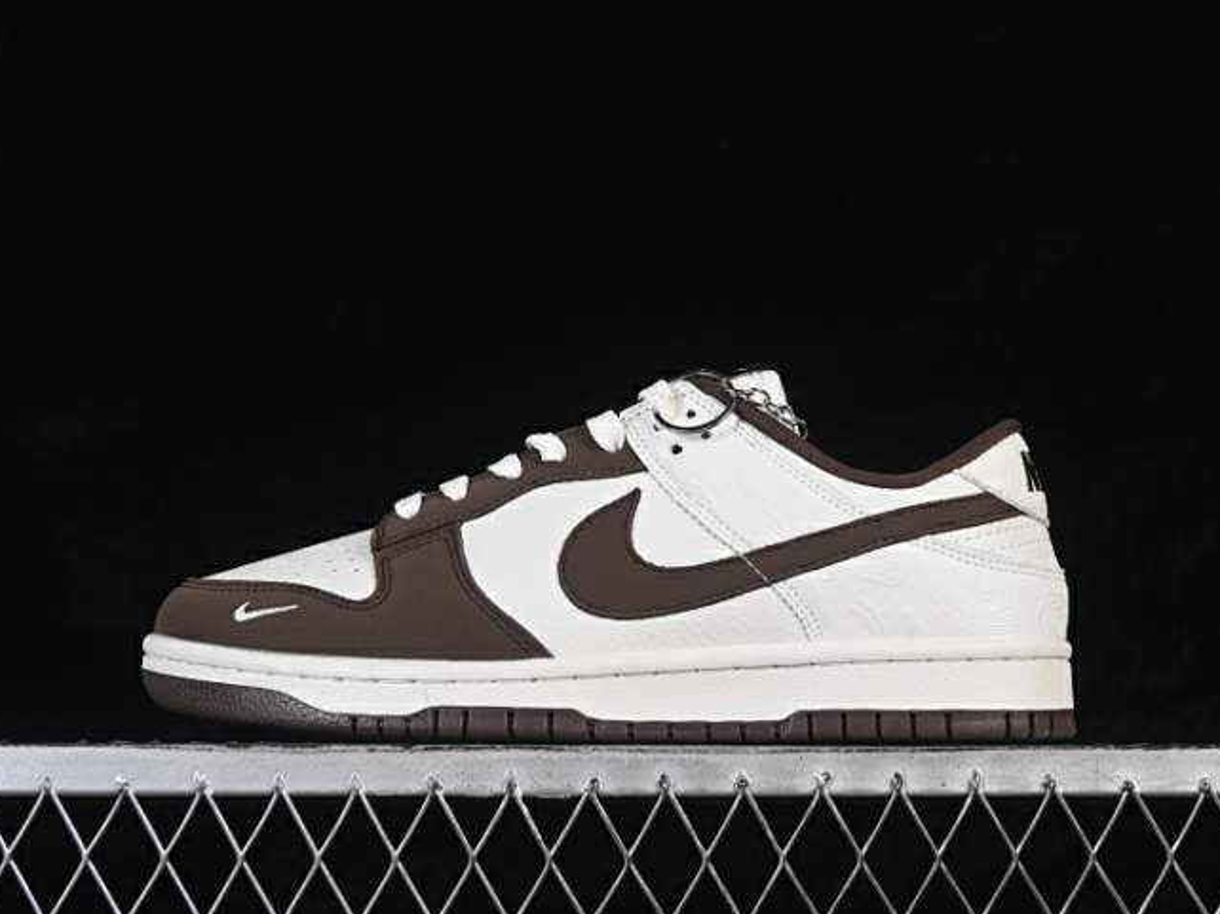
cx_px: 620
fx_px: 2889
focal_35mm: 82
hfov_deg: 23.8
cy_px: 458
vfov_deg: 18.0
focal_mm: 50
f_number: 8
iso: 160
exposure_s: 1/80
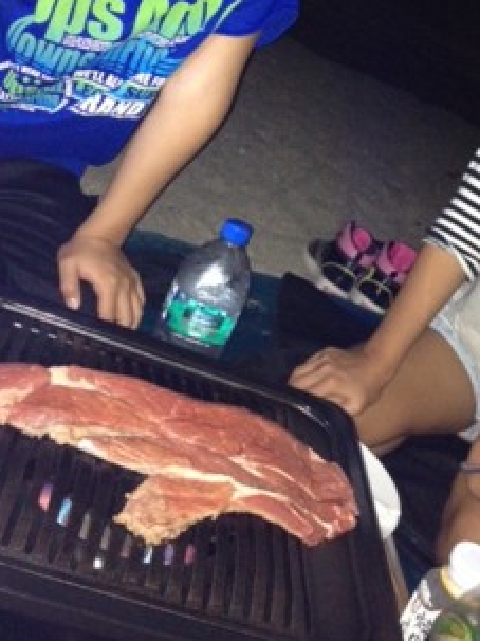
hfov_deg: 27.8
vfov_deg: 36.3
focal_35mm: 52
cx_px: 332
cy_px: 199
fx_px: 962
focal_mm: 4.28
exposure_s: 1/16
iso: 400
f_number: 2.4
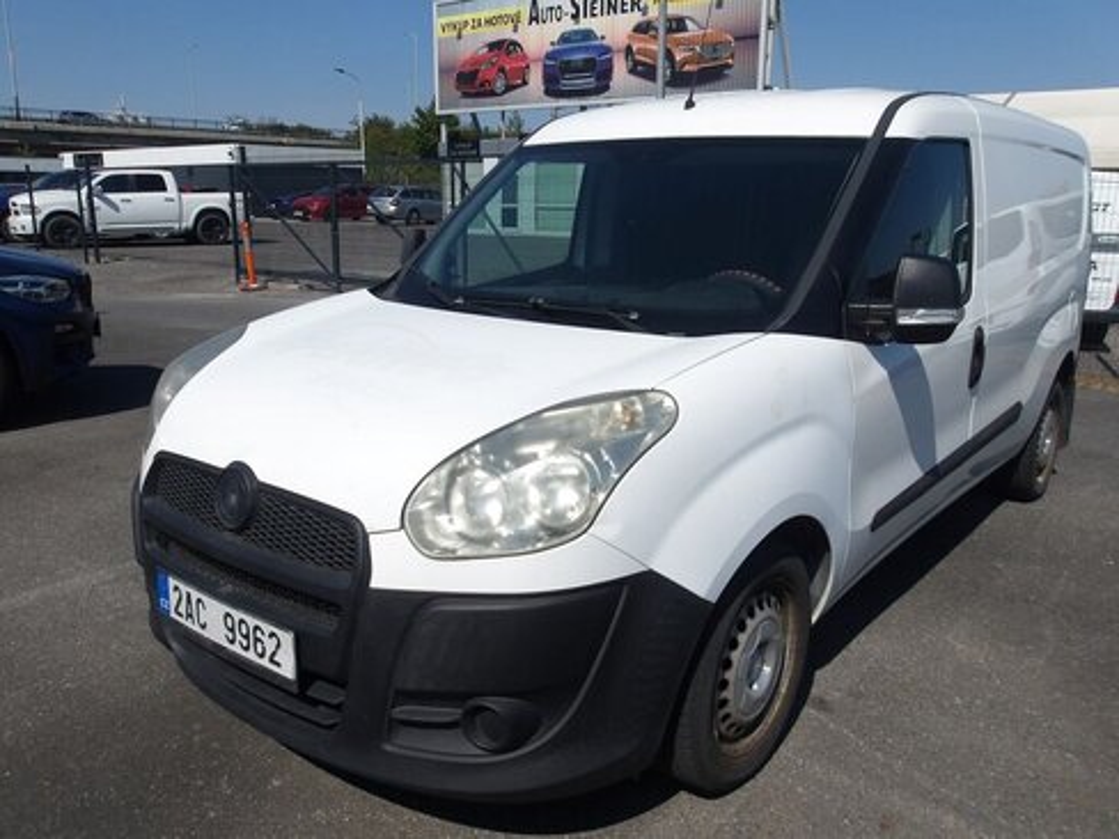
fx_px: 873
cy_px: 420
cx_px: 560
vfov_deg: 51.4
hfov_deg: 65.3
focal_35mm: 27
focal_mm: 4.9
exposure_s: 1/255
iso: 100
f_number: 10.4
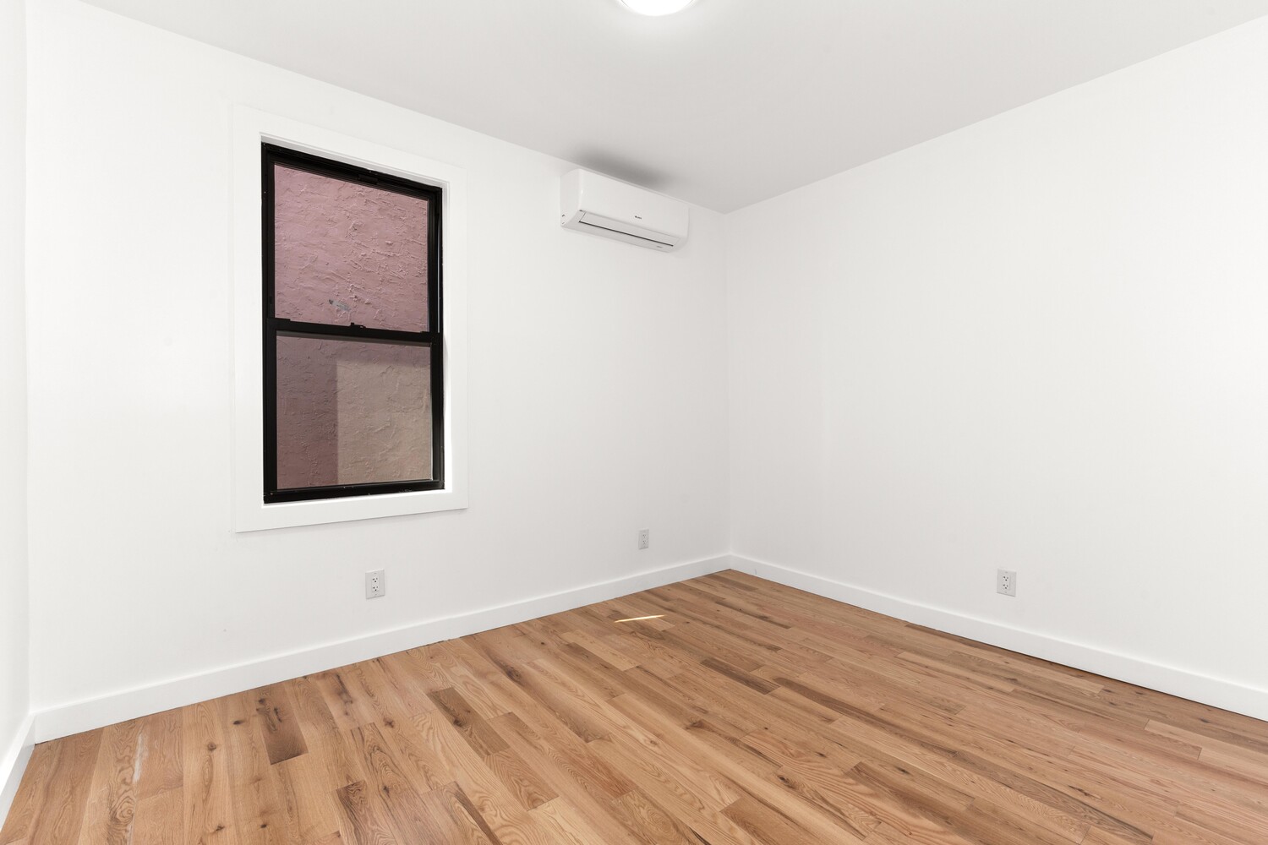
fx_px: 564
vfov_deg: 73.7
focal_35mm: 16
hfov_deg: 96.7
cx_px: 634
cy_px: 422
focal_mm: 16
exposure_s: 1/10
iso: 200
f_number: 11
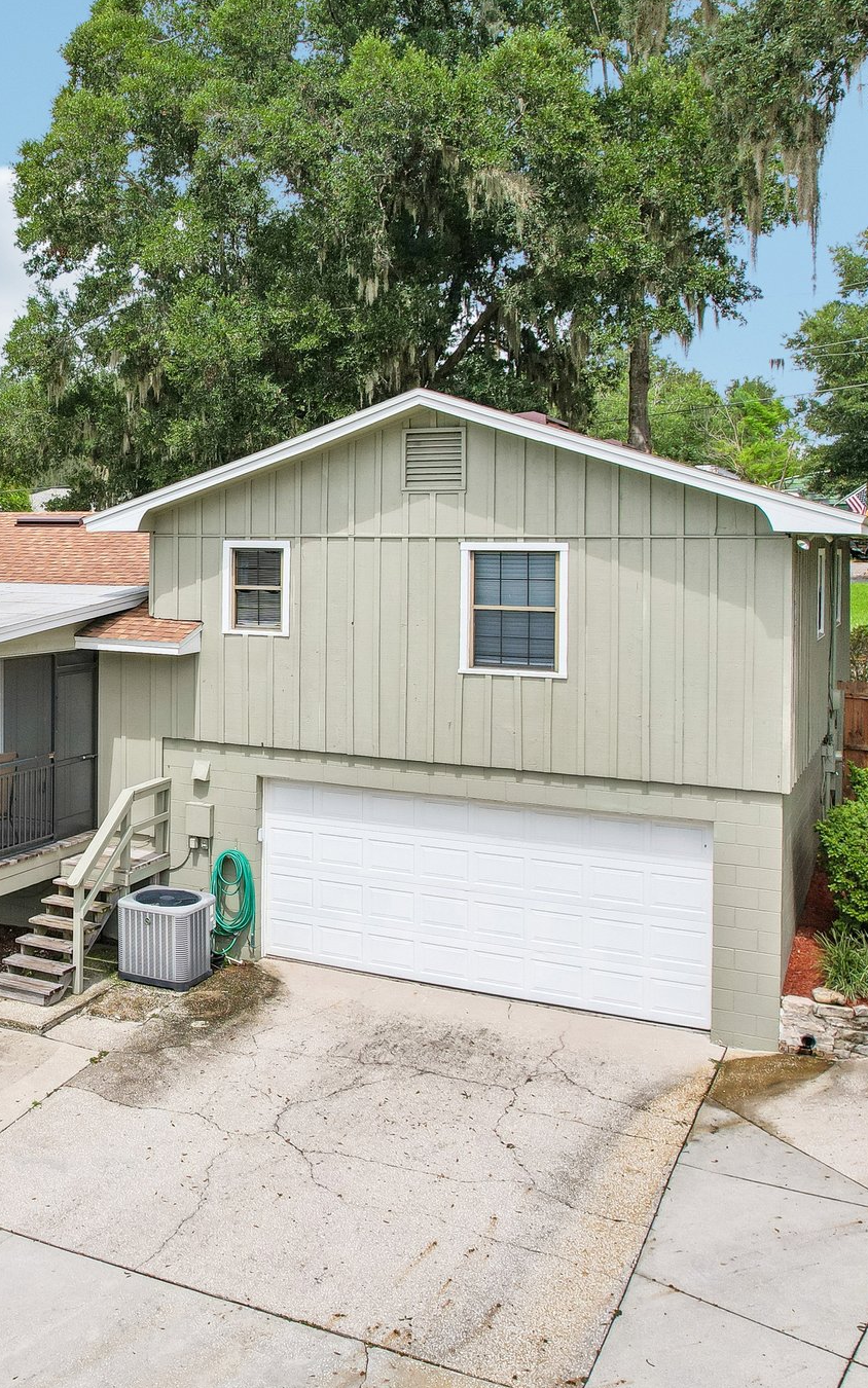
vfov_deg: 56.7
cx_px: 10
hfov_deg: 34.1
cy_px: 696
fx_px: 1287
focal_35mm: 34
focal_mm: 8.4
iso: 100
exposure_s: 1/2500
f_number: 2.8
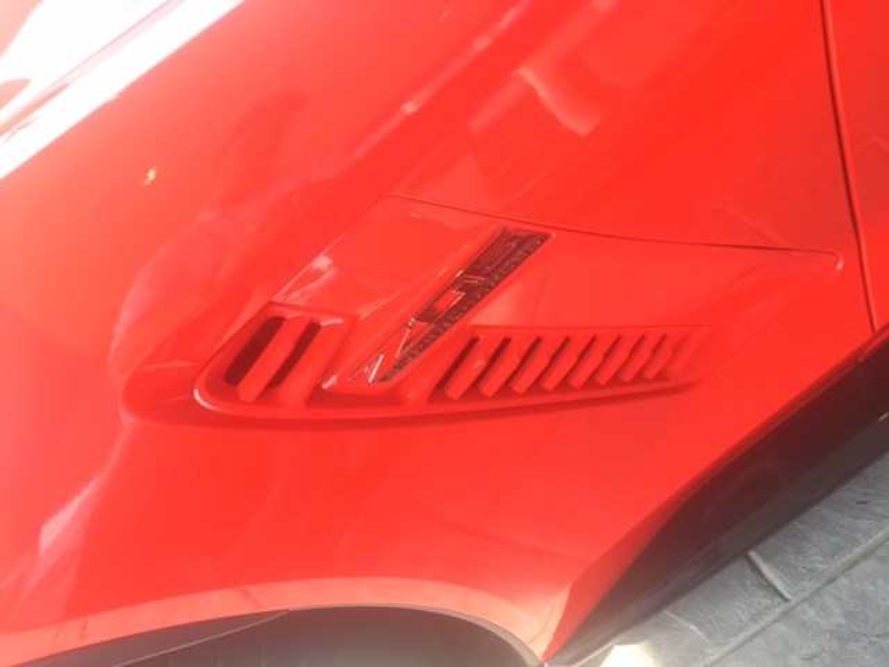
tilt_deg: -46.0
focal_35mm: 29
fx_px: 745
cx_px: 444
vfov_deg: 48.2
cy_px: 334
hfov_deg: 61.7
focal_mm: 4.15
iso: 32
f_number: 2.2
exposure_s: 1/120
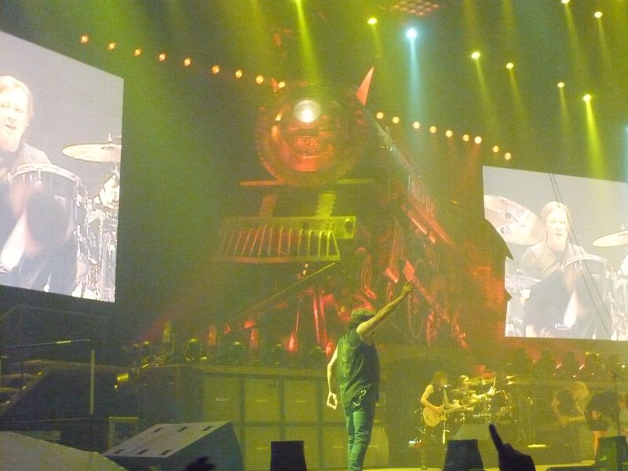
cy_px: 236
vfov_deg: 28.6
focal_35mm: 51
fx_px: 925
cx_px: 314
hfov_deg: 37.5
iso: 1250
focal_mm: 8.4
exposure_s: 1/100
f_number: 3.8
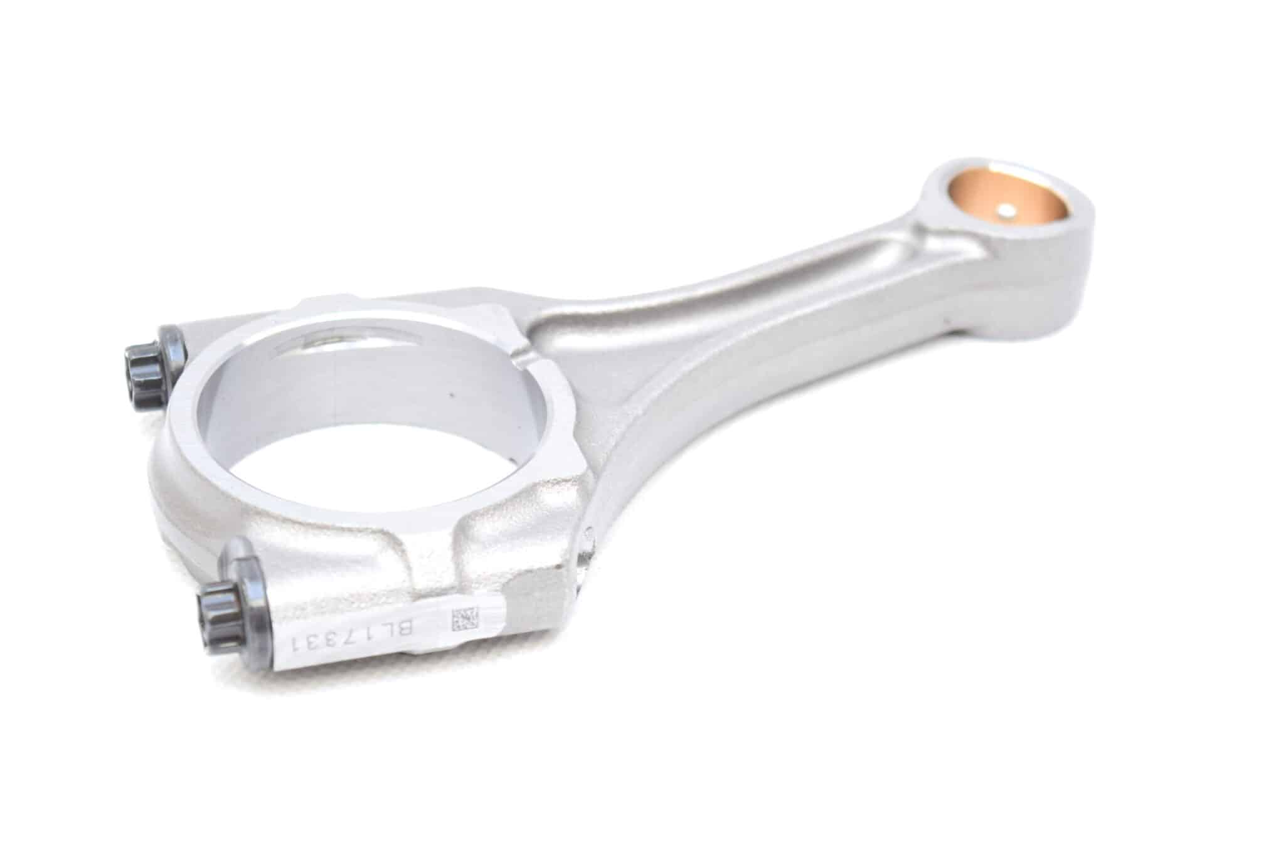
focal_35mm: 82
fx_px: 2949
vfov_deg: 16.6
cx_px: 643
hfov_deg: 24.6
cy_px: 430
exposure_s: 1/100
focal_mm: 55
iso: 400
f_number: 5.6
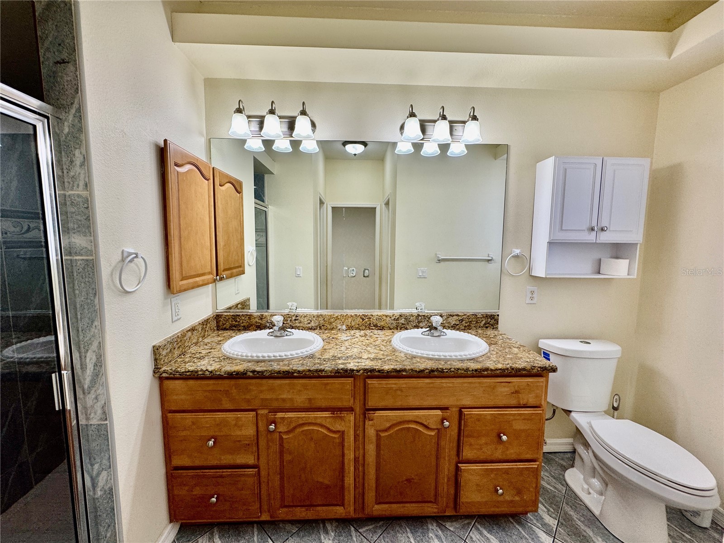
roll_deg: -0.4
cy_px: 272
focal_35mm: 14
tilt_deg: -5.4
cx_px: 362
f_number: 2.2
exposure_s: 1/120
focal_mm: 2.22
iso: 125
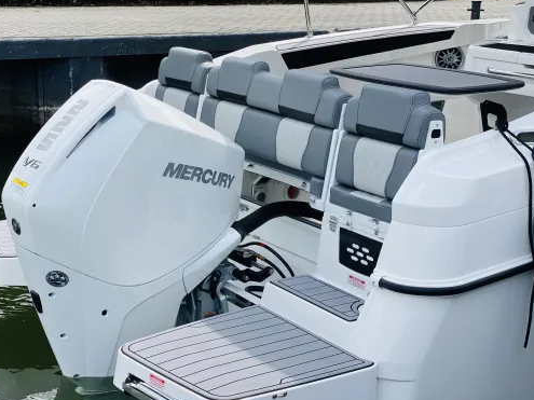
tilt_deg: -14.5
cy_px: 201
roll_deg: -0.7
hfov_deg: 30.7
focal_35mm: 63
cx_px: 224
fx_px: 972
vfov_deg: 23.3
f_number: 2
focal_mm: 6
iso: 20
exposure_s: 1/1370
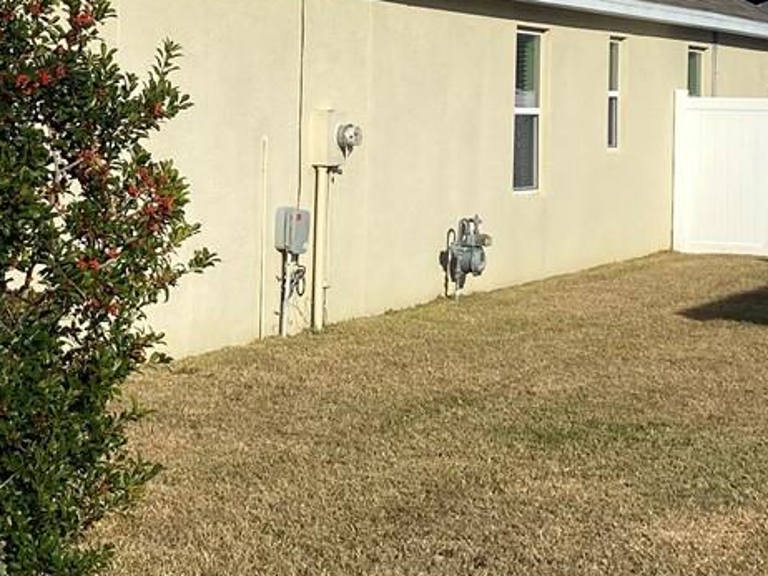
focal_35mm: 90
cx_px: 288
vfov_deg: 16.3
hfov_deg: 21.7
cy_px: 108
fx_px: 1998
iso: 32
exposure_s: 1/3497
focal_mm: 4.25
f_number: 1.8
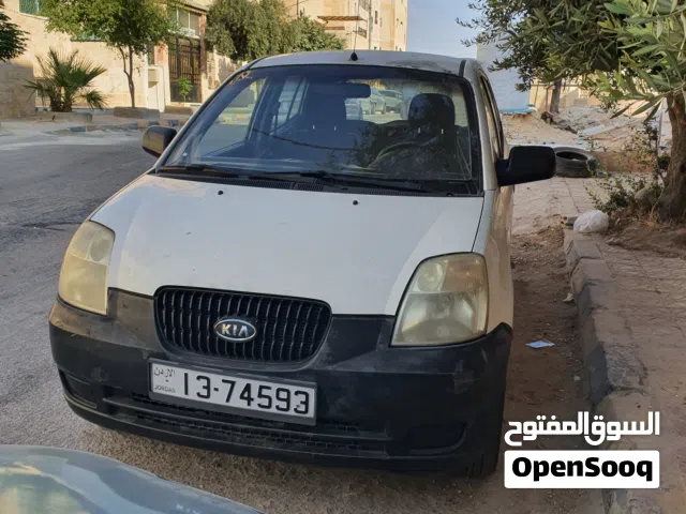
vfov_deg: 53.1
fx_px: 515
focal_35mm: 26
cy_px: 257
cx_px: 343
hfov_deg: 67.3
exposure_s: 1/1188
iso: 50
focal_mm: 4.3
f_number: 2.4
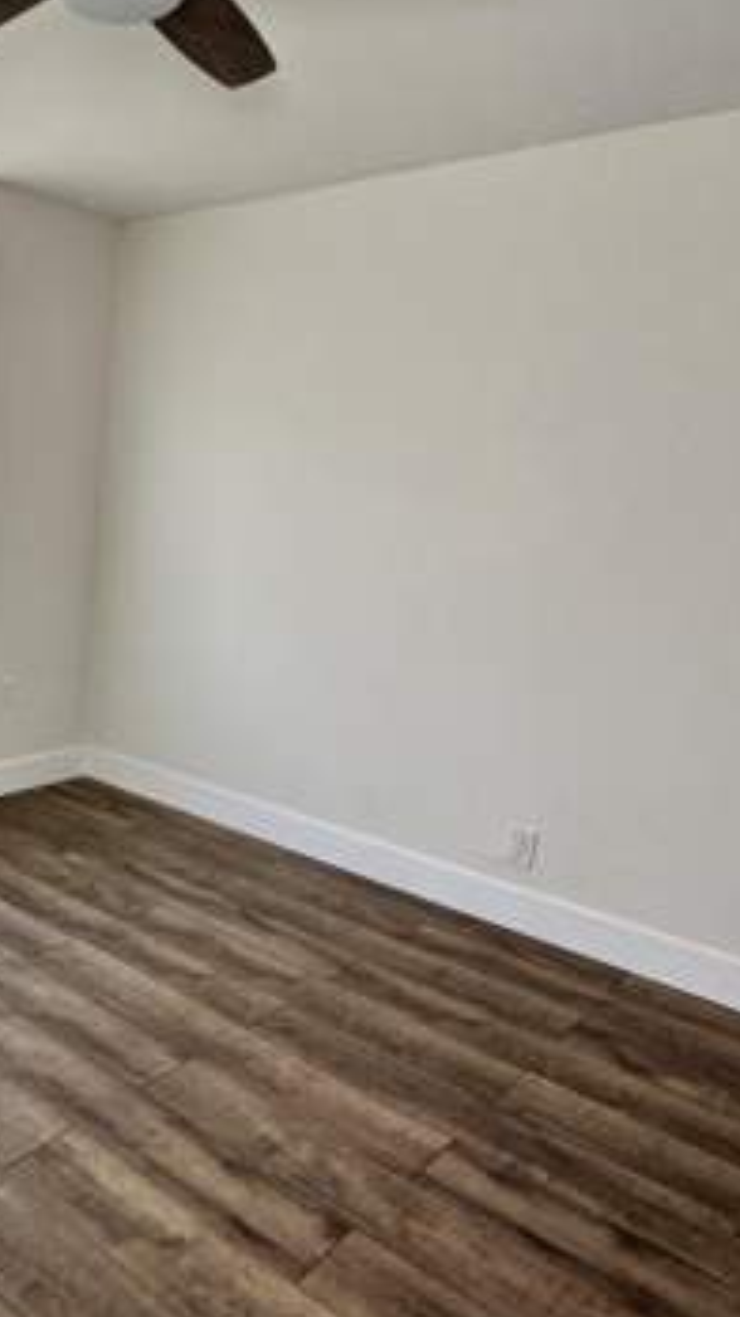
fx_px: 978
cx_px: 94
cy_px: 694
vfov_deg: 67.9
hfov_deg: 38.9
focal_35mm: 28
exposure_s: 1/120
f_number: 2.2
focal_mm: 2.22
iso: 125
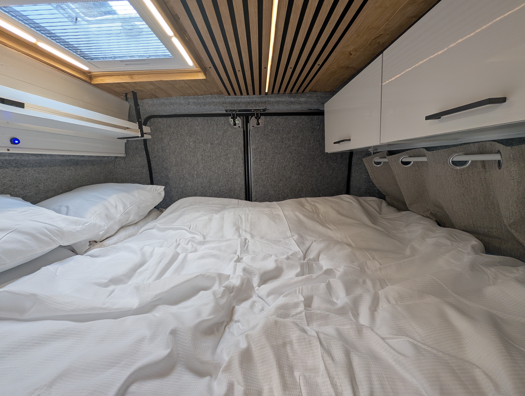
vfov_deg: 94.6
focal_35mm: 12
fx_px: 182
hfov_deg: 110.5
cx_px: 262
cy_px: 198
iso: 127
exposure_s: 1/57.5
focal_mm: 2.02
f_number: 1.7
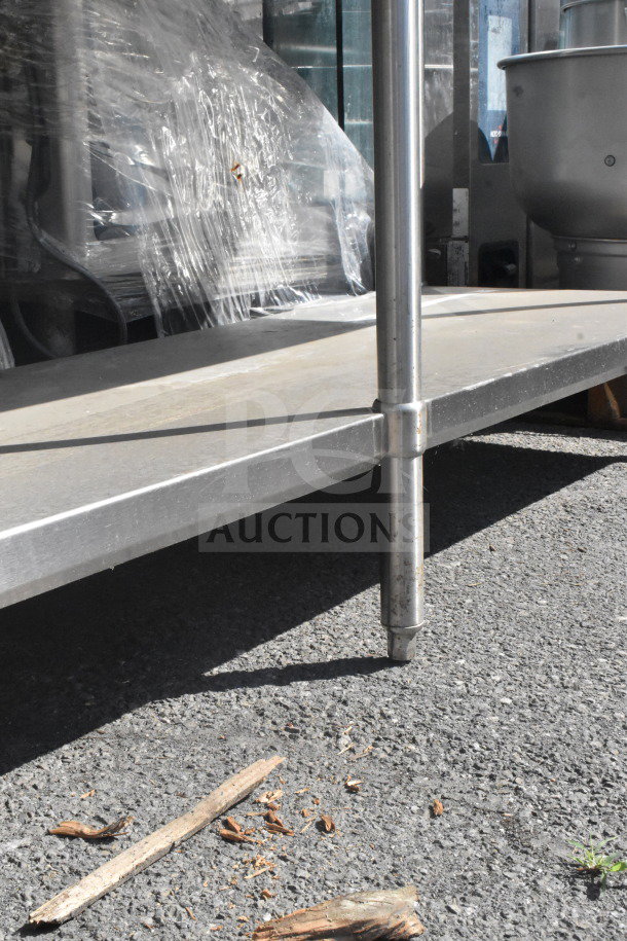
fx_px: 1332
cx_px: 314
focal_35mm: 51
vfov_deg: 38.9
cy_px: 470
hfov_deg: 26.5
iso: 6400
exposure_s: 1/2000
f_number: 22
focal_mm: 34
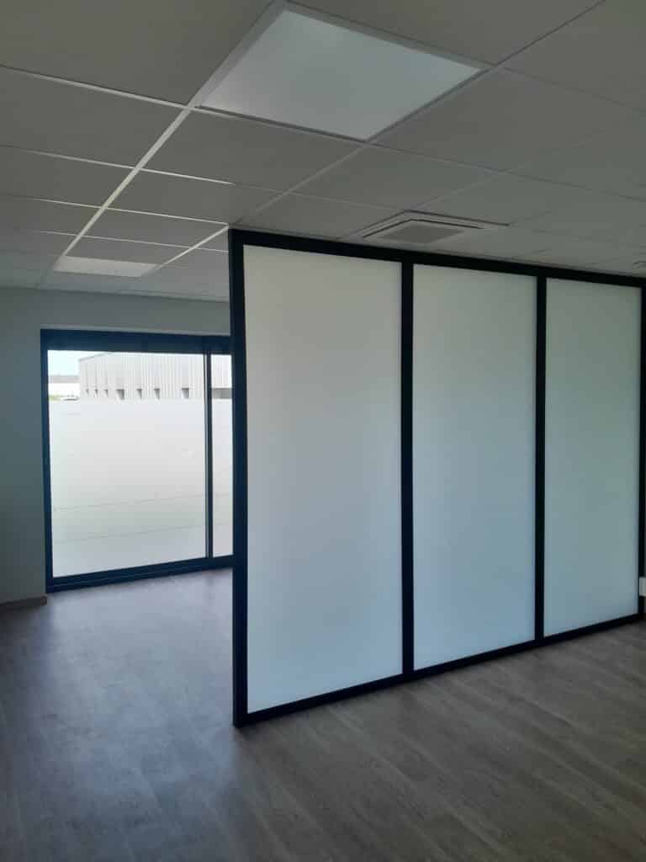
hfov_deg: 51.4
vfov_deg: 65.3
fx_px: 672
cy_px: 431
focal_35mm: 27
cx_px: 323
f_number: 1.8
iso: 40
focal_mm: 4
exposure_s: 1/60
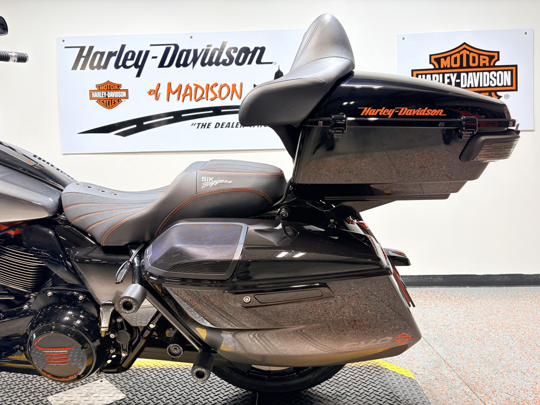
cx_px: 270
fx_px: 406
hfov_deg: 67.3
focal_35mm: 26
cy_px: 202
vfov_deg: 53.1
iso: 64
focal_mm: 5.96
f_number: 1.6
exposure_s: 1/120
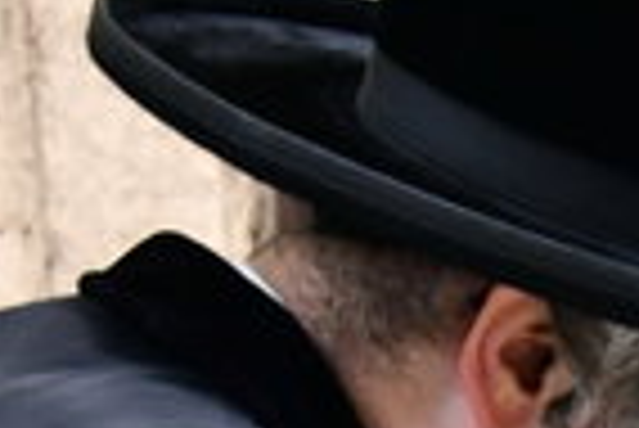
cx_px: 1300
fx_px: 6983
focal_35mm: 393
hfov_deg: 5.1
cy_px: 969
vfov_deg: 3.5
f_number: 5.6
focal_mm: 62
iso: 2500
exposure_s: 1/125
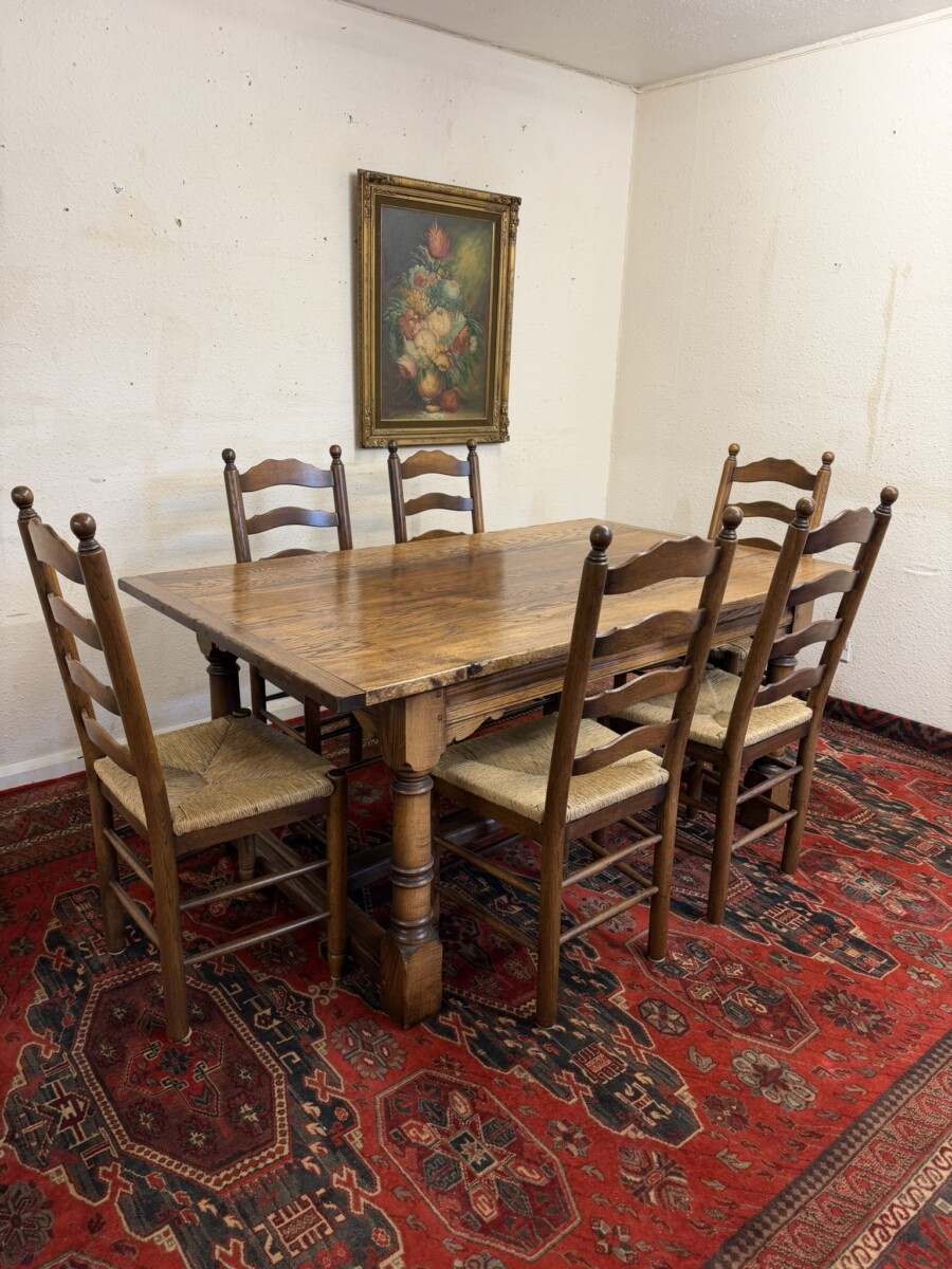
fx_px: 880
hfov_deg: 56.8
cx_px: 476
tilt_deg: -17.3
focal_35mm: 24
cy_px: 634
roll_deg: -1.4
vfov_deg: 71.6
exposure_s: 1/50
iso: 125
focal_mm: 6.76
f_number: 1.78
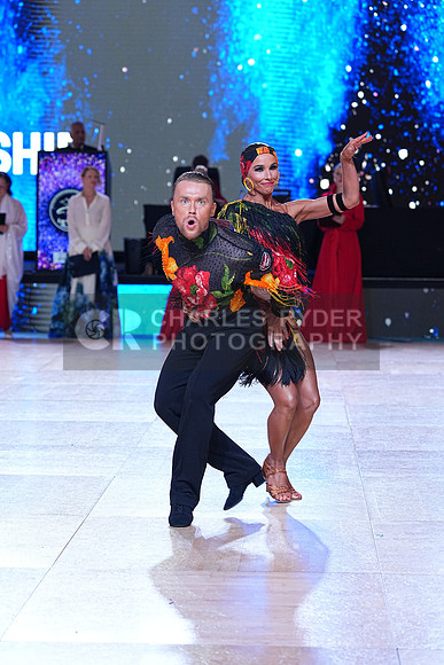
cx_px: 222
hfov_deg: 14.3
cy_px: 332
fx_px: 1775
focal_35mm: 96
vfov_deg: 21.2
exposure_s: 1/500
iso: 1600
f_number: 4
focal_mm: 96
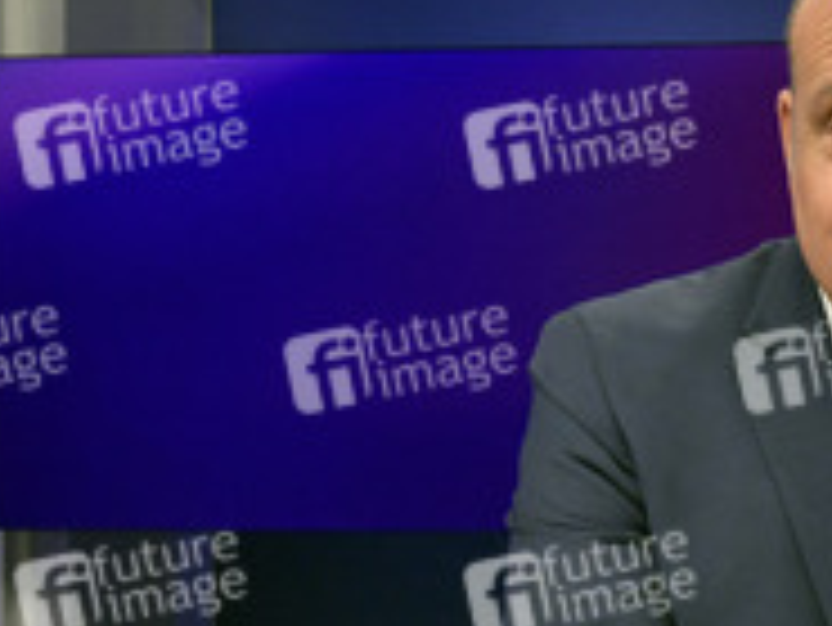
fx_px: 1804
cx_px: 911
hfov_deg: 24.3
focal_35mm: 75
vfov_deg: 19.5
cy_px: 473
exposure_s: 1/200
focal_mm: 32
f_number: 6.3
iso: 2500
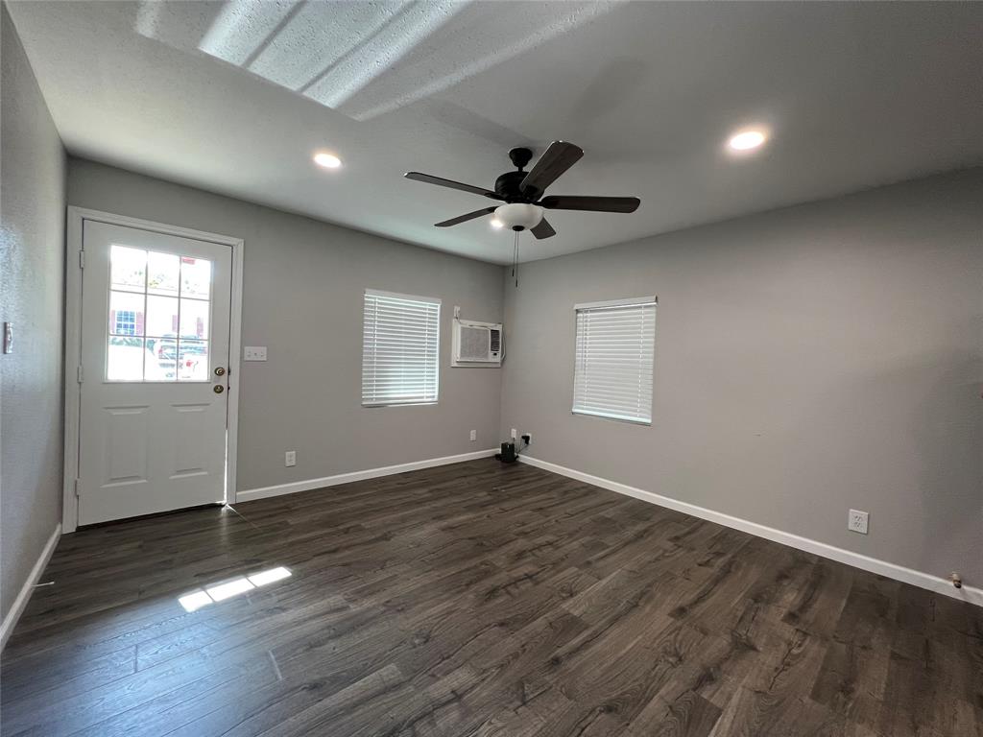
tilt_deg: -1.0
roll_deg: -1.8
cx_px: 492
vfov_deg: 89.9
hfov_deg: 106.2
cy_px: 368
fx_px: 369
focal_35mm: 13
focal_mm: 1.57
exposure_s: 1/120
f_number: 1.8
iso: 160
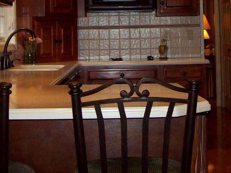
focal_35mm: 85
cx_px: 120
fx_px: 567
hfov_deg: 23.0
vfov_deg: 16.9
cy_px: -9
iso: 80
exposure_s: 1/64
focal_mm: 6
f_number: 2.7
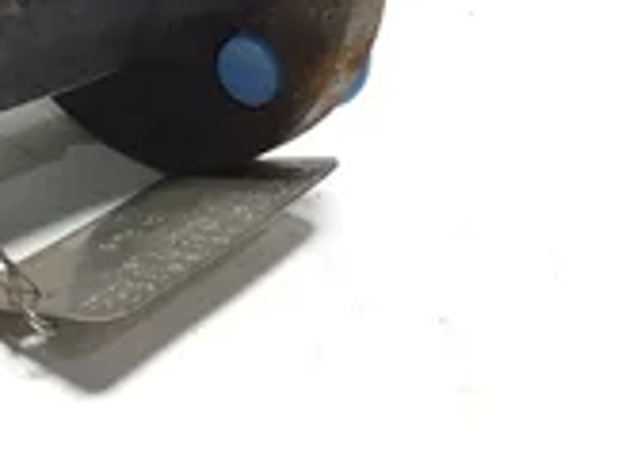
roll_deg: +0.8
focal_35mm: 76
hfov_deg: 23.6
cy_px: -92
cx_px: -107
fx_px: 1365
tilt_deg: -18.9
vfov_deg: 18.4
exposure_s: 1/100
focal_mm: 3.3
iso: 32
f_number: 2.4
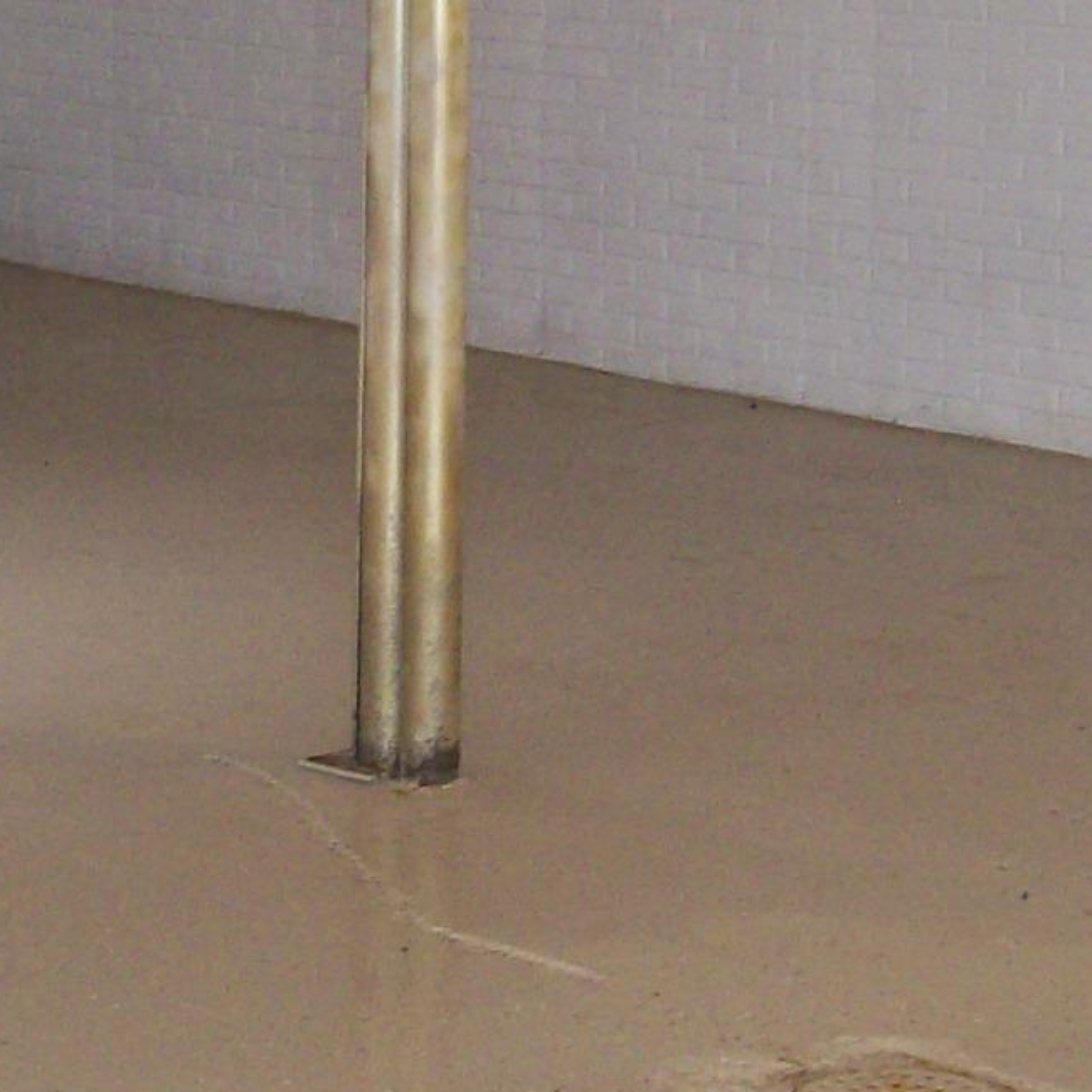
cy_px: 377
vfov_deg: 15.4
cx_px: 301
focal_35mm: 113
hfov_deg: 15.4
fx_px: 4033
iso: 140
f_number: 2.7
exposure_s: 1/64
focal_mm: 6
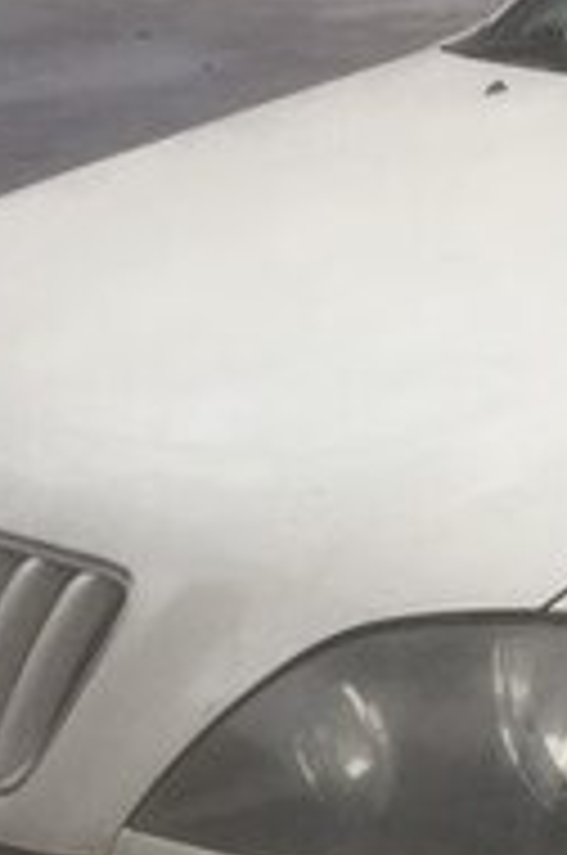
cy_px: 583
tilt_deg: -13.7
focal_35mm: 105
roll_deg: +0.8
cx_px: 1314
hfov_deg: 11.1
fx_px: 2490
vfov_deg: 19.4
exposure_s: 1/1130
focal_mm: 4.15
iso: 32
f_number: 2.2
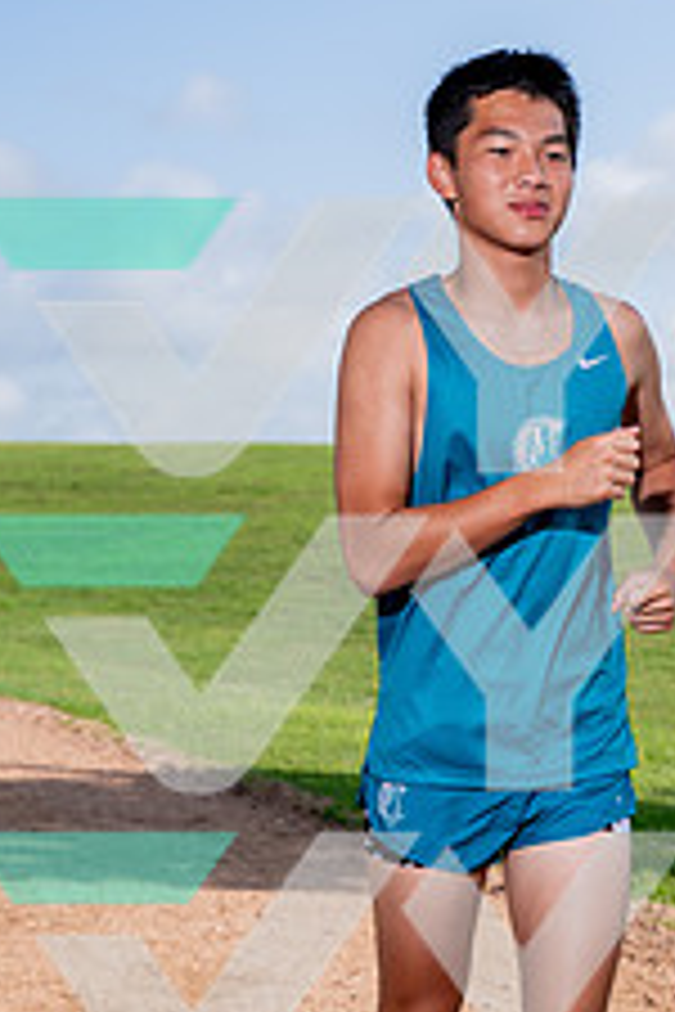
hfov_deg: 15.7
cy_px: 657
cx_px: 639
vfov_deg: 23.6
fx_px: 2419
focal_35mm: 86
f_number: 4
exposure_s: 1/640
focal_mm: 43
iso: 100
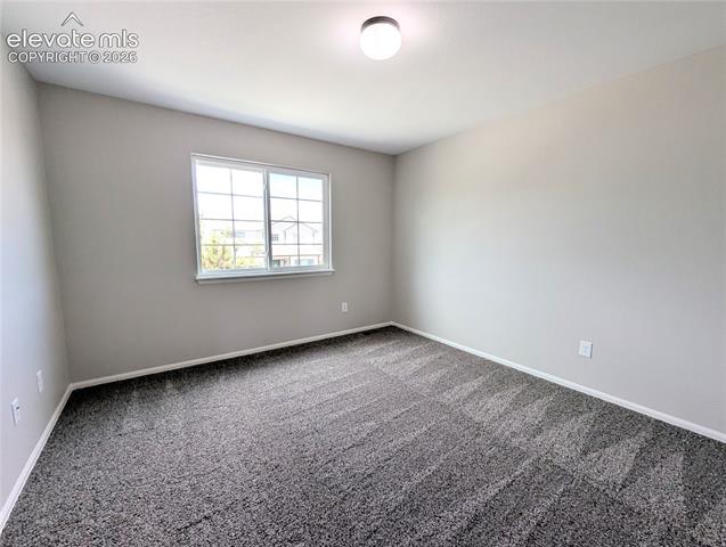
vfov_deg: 90.1
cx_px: 363
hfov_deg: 106.1
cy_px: 274
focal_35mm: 13
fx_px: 273
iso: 56
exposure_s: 1/208
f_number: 2.2
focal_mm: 1.95
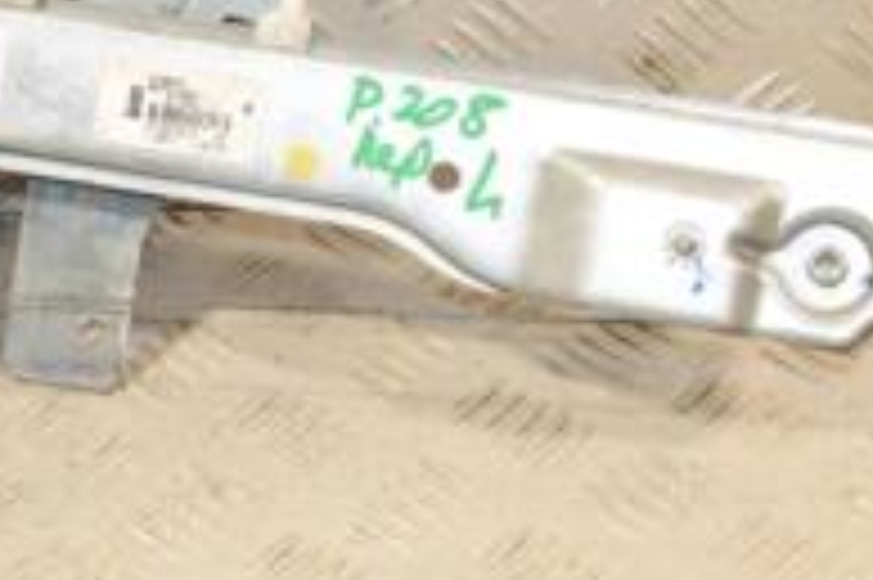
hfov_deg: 14.5
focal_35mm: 139
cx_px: 4
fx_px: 3368
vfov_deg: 9.8
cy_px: 144
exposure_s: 1/200
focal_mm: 30
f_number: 6.3
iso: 800
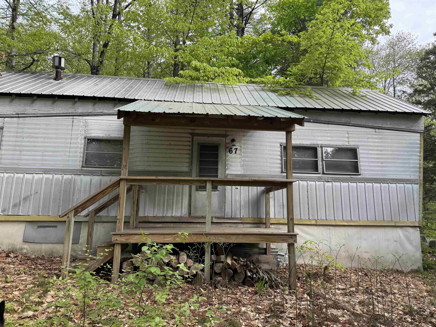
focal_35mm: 24
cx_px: 218
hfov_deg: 71.6
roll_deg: -1.3
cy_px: 164
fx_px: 302
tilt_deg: +10.0
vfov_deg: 56.8
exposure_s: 1/685
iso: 80
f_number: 1.78
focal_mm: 6.76
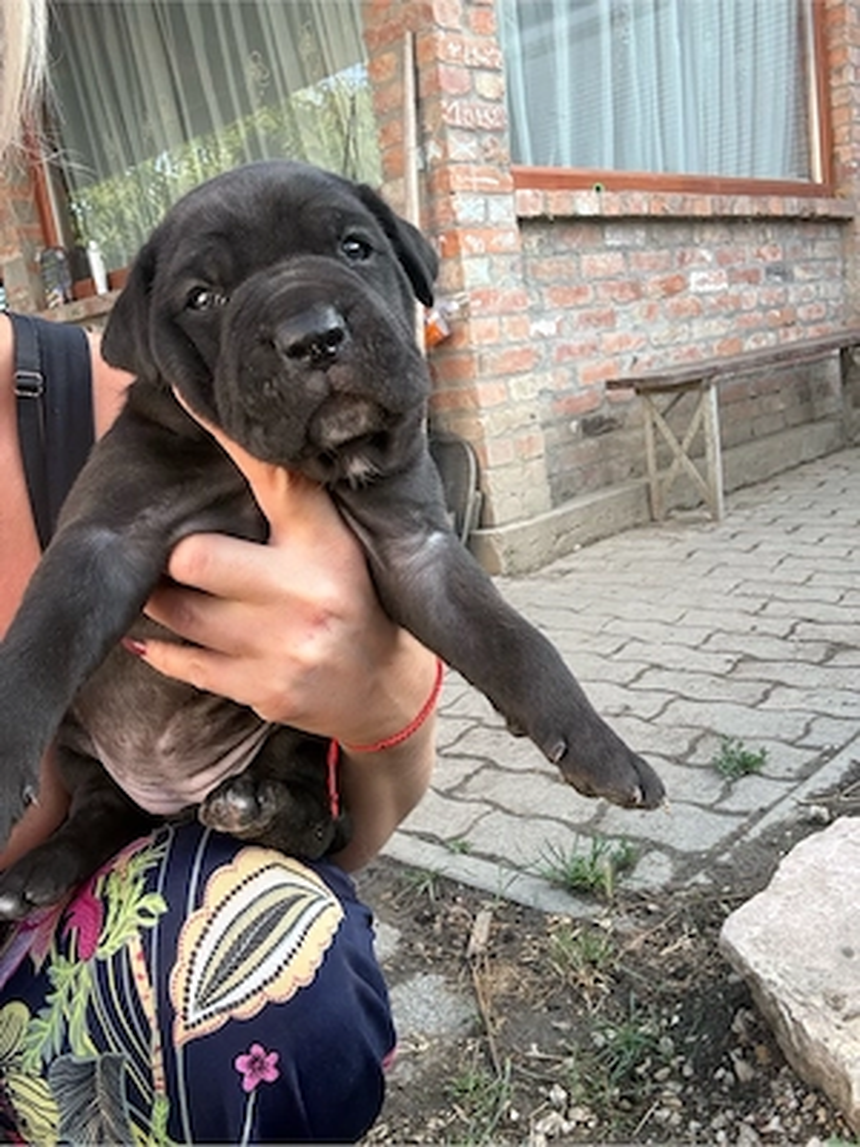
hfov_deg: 46.8
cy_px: 574
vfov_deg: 60.0
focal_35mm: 30
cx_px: 430
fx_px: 994
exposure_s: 1/124
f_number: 1.9
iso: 20
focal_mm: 2.69
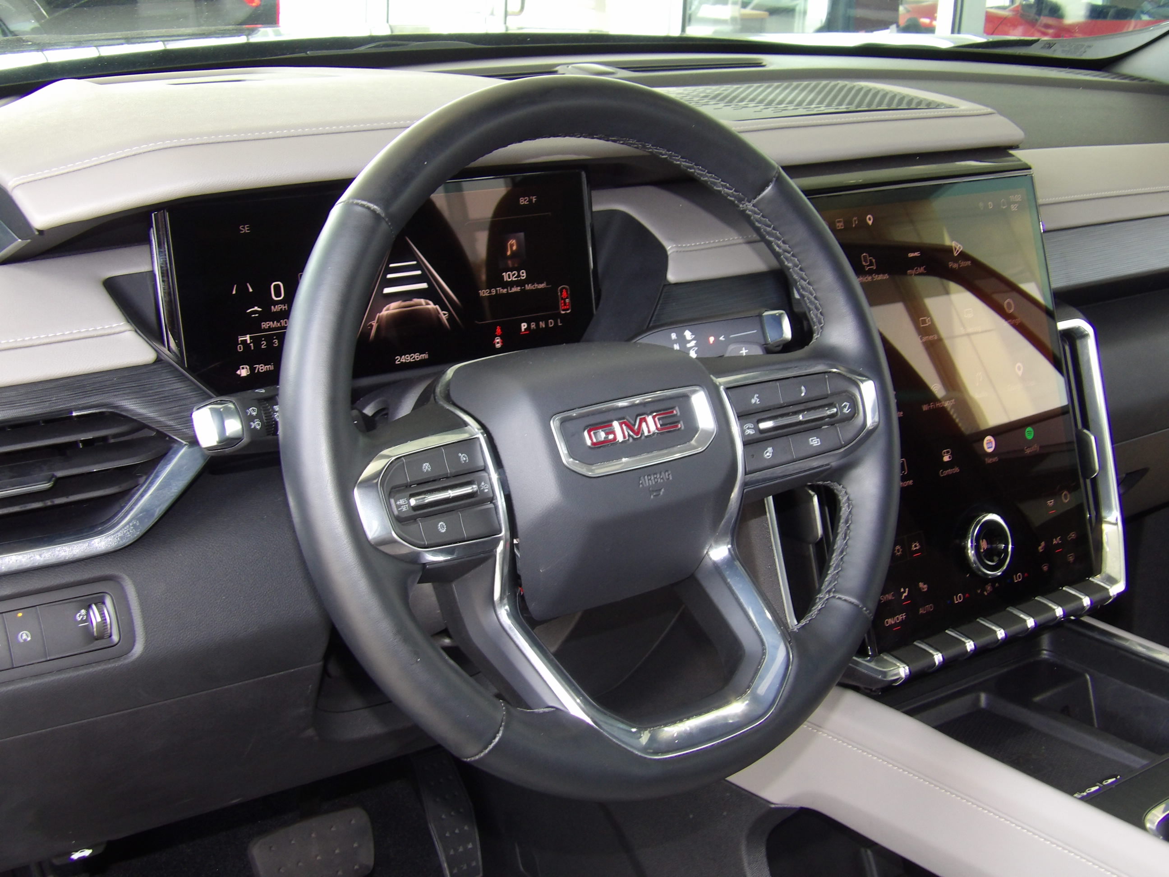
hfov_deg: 41.2
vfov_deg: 31.5
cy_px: 438
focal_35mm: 46
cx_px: 584
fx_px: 1553
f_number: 3.8
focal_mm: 8.2
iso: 200
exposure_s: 1/32
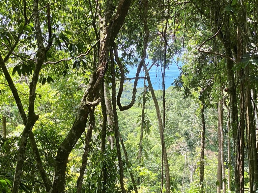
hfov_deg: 23.0
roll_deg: -0.1
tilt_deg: -5.5
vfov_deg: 17.4
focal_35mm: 85
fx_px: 633
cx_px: 144
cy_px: 107
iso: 20
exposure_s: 1/195
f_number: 2
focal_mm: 6
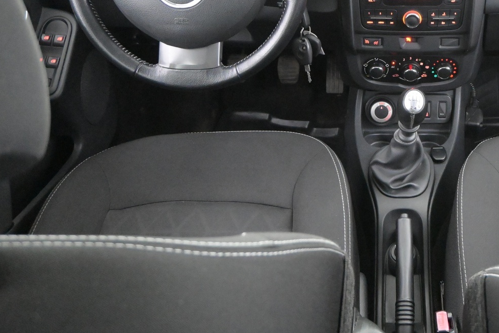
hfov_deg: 38.9
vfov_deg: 27.2
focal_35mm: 48
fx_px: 671
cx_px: 411
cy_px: 61
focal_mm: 19.5
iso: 10000
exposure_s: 1/30
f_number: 3.8
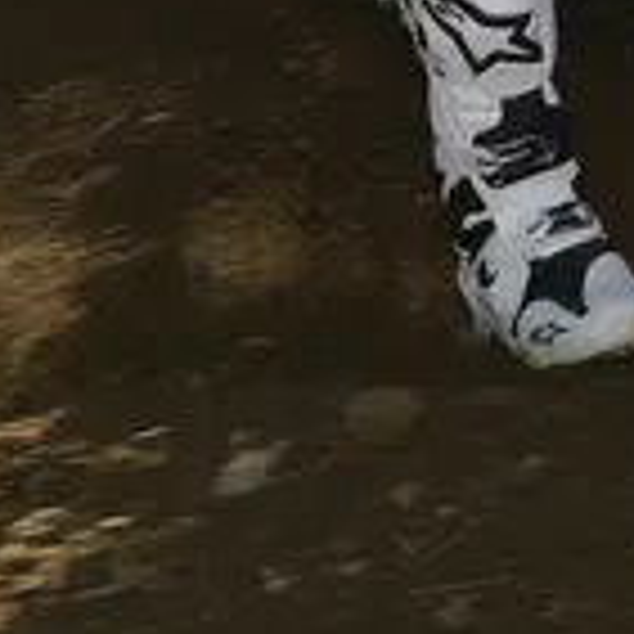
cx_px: 157
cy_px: -492
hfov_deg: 6.1
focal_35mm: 289
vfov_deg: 6.0
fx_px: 5988
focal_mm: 40
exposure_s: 1/320
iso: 100
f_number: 5
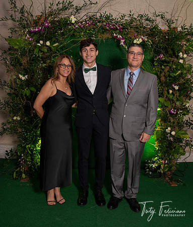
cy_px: 114
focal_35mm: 34
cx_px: 112
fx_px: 231
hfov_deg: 45.3
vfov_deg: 52.4
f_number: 4.5
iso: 800
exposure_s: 1/60
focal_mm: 24
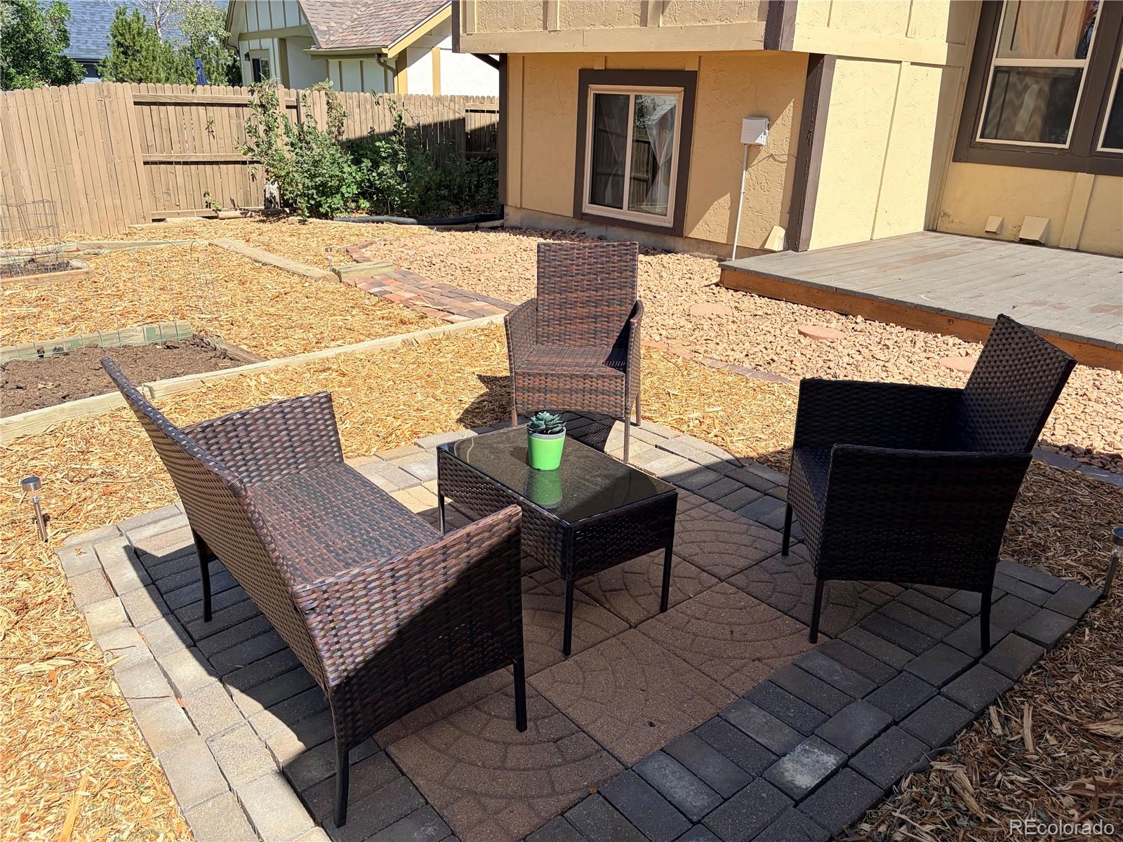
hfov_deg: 67.3
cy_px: 421
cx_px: 562
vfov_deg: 53.1
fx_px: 843
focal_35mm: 26
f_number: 1.6
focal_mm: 5.96
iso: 50
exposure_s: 1/2639
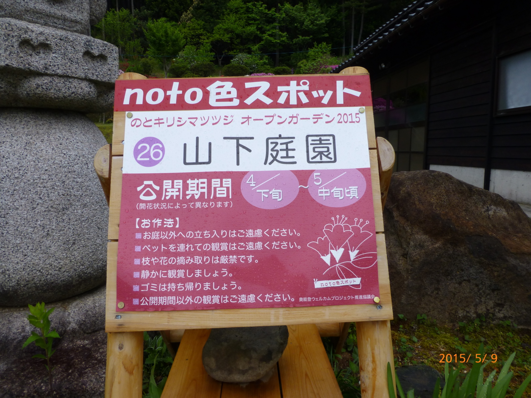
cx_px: 266
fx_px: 368
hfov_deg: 71.6
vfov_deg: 56.8
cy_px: 199
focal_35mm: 24
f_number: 4
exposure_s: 1/320
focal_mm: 4.3
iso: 100
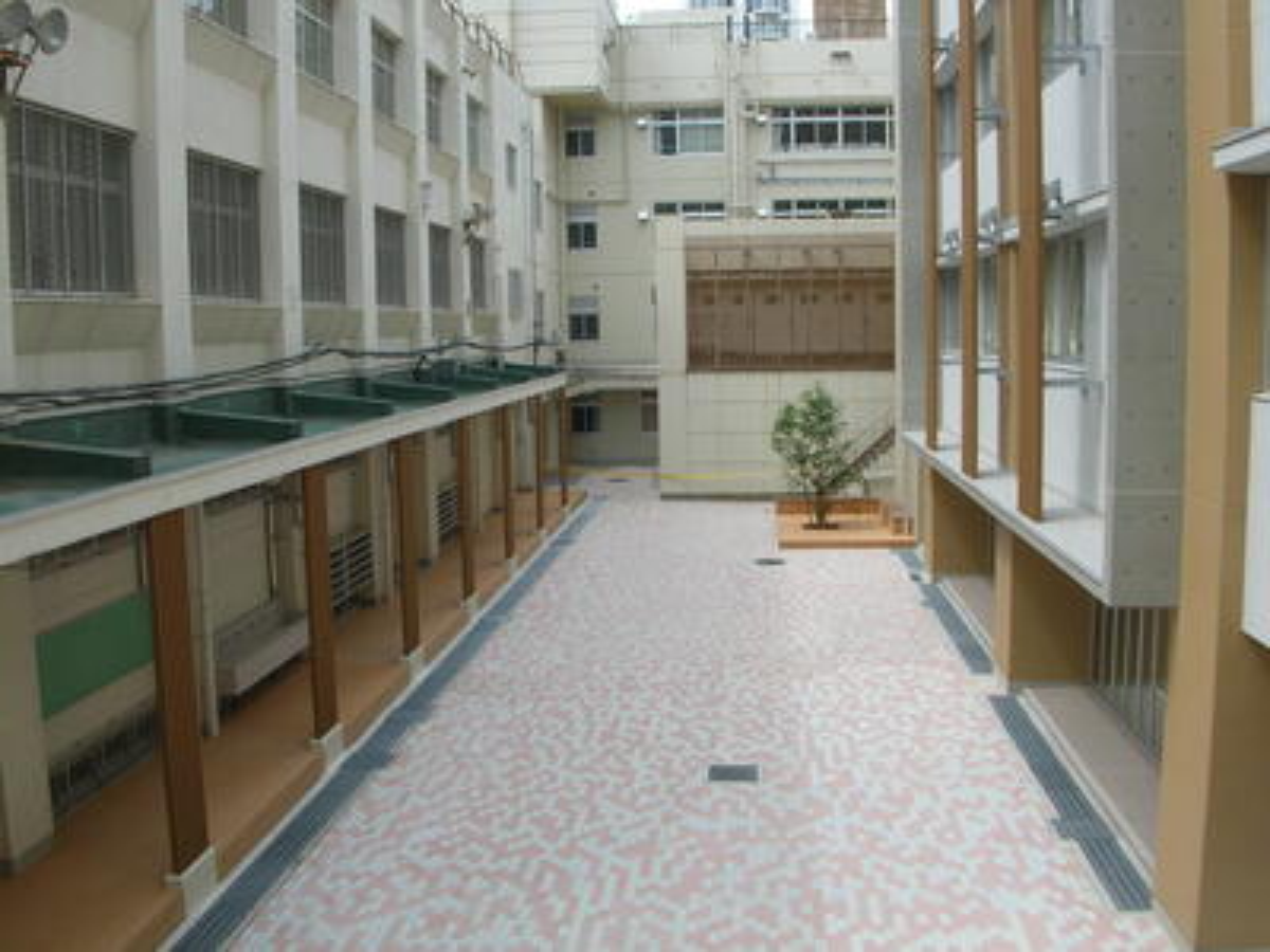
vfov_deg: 40.7
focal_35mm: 35
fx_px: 1284
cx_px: 635
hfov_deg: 52.6
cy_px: 476
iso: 50
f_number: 5.6
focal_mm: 5.8
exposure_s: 1/167
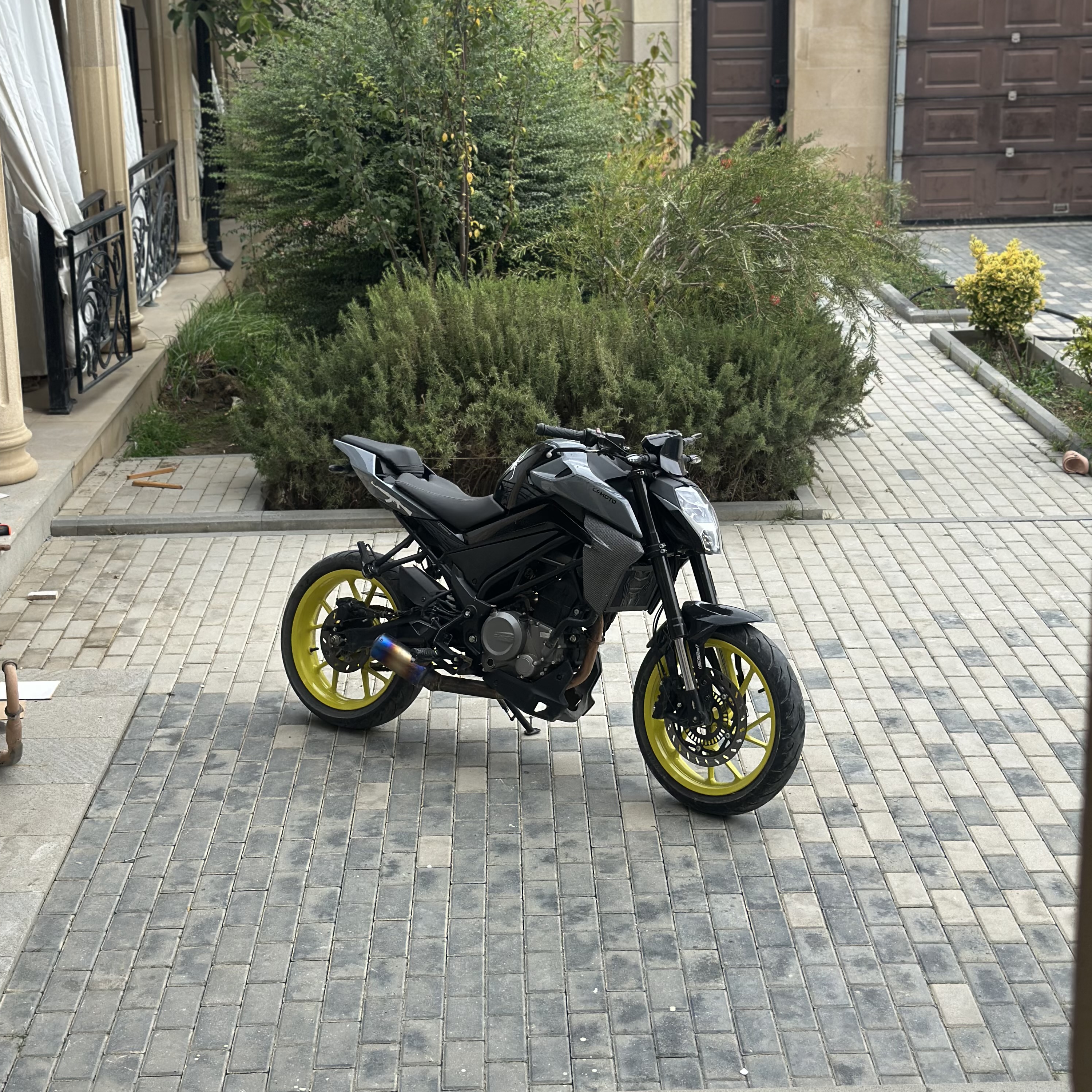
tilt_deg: -14.9
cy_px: 400
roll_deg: -0.1
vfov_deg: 29.9
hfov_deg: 30.0
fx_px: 2034
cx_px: 545
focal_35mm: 57
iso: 100
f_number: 1.78
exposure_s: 1/2114
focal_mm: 6.86
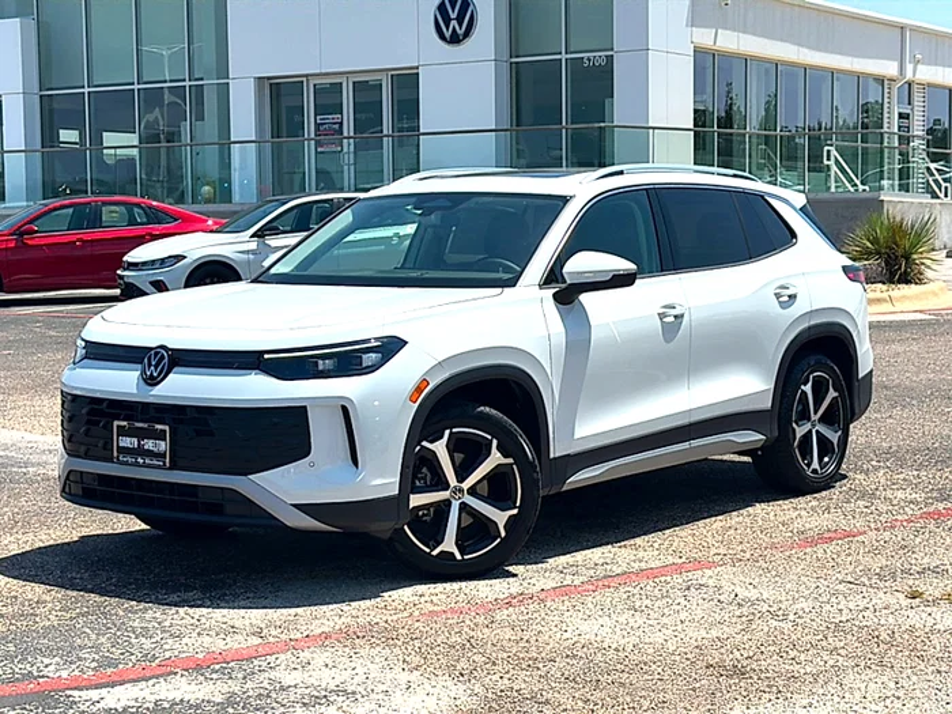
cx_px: 476
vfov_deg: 25.7
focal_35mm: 57
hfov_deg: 33.8
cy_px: 357
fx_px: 1568
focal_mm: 6.86
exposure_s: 1/5319
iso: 64
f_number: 1.78
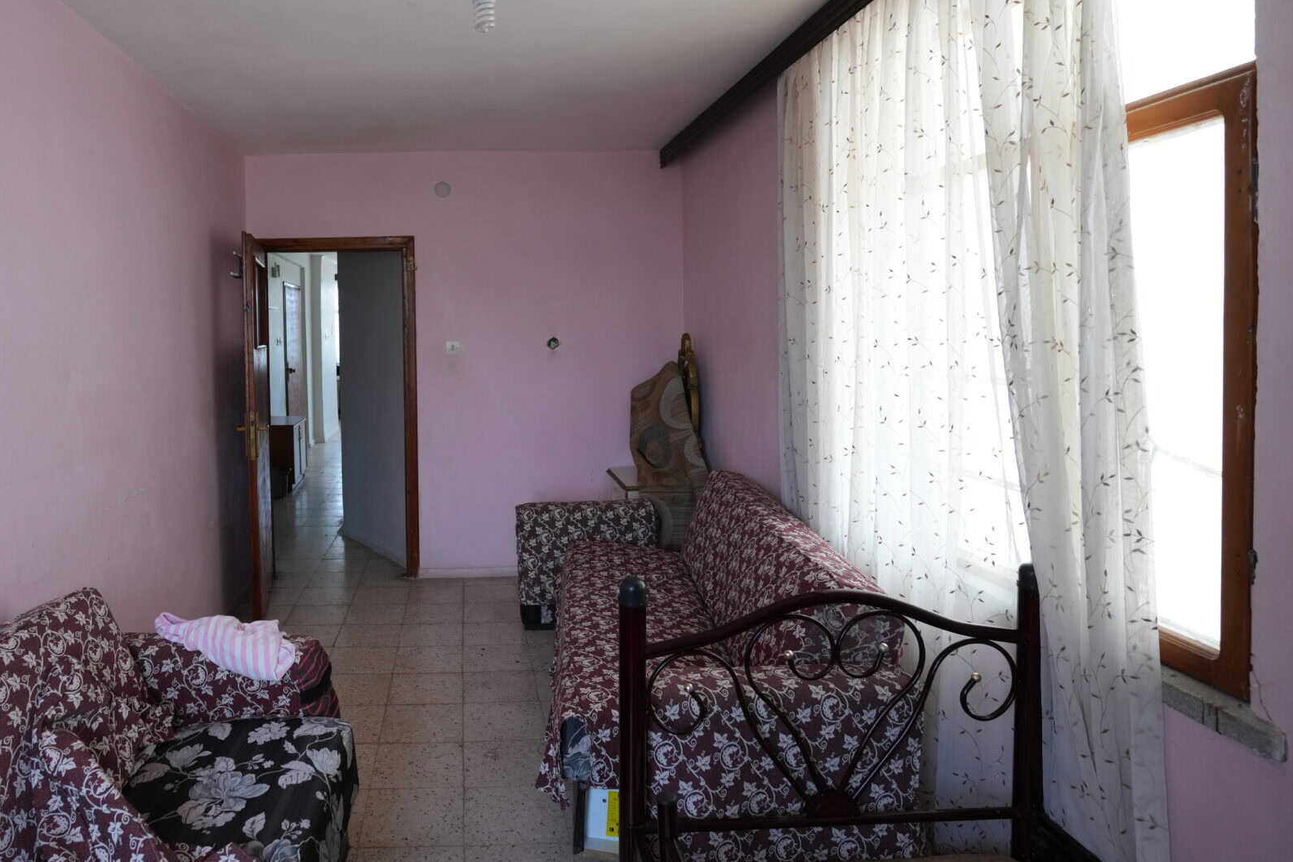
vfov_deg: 56.9
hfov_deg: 76.9
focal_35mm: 22
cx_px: 469
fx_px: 790
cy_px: 360
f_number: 4
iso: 800
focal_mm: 17
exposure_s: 1/160
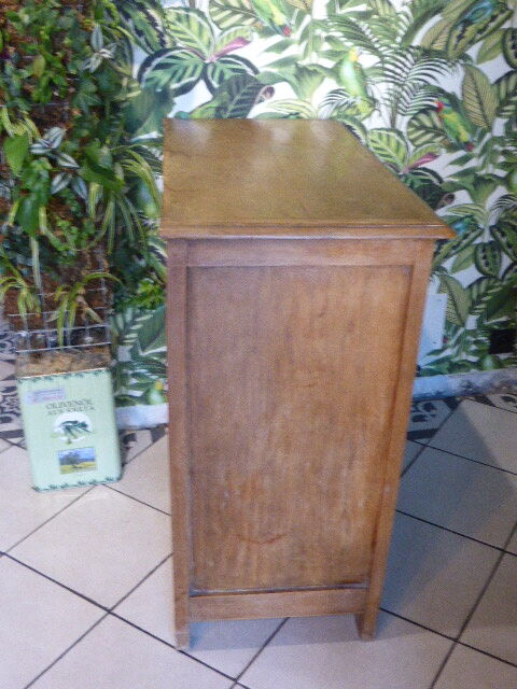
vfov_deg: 46.8
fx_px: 797
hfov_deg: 36.0
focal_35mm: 40
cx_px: 258
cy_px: 344
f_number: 3.9
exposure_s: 1/15
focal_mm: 6.9
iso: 800
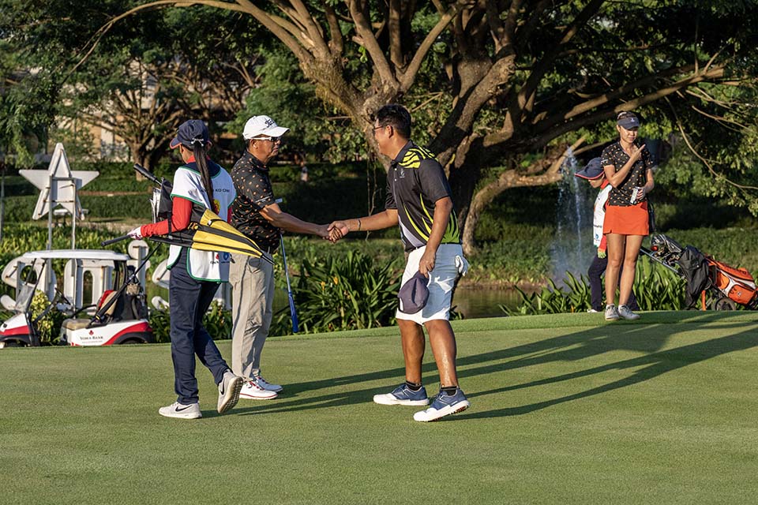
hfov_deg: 28.8
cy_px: 252
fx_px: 1474
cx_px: 379
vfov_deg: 19.5
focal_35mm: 70
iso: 560
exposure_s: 1/2000
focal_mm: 70
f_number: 4.5
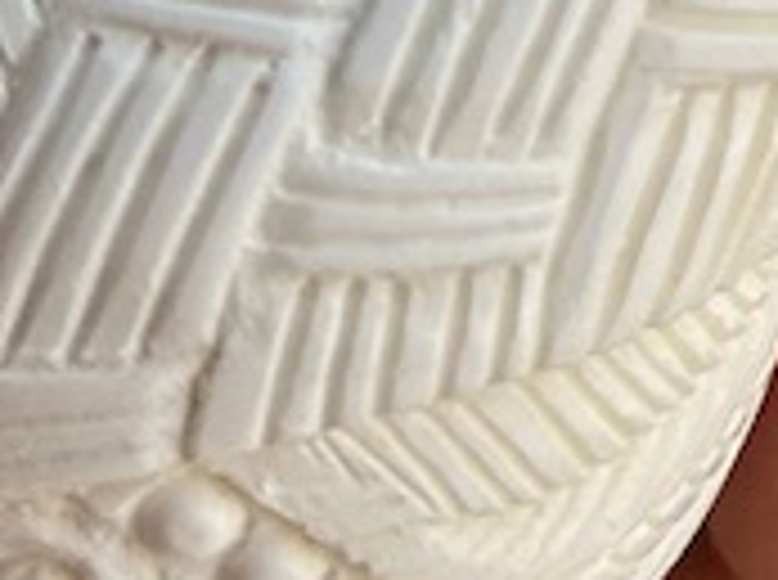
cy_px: -854
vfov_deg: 4.1
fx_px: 7985
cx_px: 1511
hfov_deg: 5.5
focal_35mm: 356
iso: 64
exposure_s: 1/631
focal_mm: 6.86
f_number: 1.78
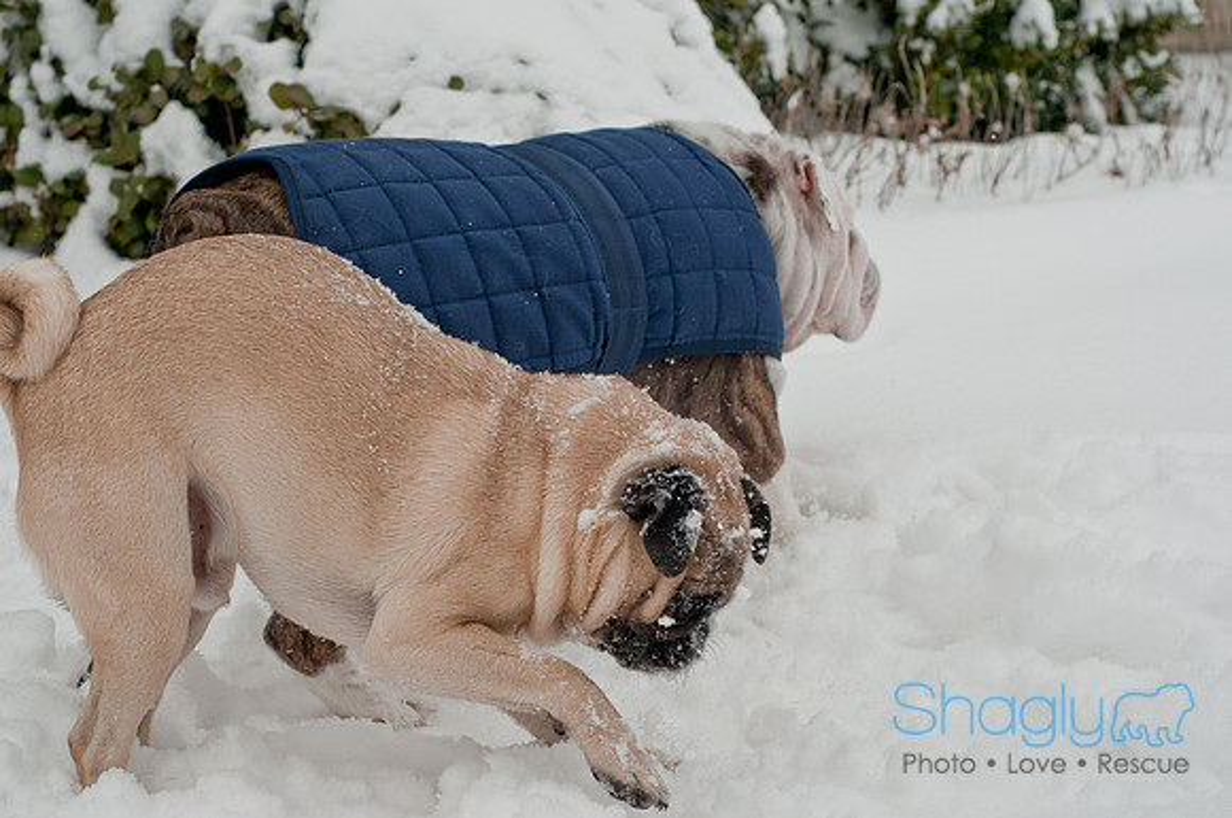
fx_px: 2563
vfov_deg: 18.1
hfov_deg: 27.0
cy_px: 409
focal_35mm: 75
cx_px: 616
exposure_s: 1/1250
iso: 200
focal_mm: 50
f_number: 5.6
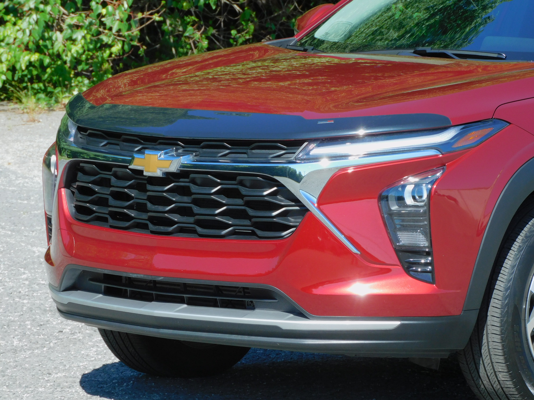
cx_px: 267
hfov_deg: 7.3
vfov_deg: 5.5
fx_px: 4165
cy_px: 200
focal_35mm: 270
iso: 125
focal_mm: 48.4
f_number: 5.5
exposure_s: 1/250
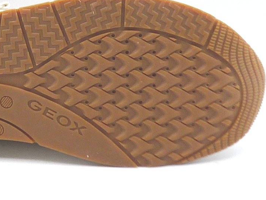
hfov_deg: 17.0
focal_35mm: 114
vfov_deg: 13.0
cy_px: 79
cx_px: 20
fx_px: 876
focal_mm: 5.1
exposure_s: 1/250
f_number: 4
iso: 100
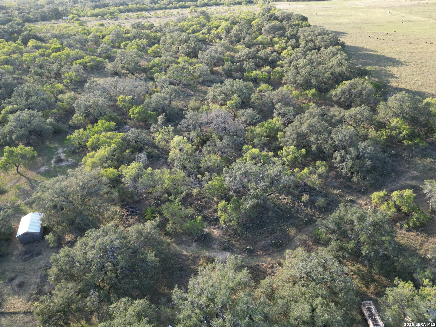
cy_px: 164
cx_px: 218
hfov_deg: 71.6
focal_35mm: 24
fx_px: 302
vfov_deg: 56.8
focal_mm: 6.72
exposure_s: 1/350
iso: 110
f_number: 1.7
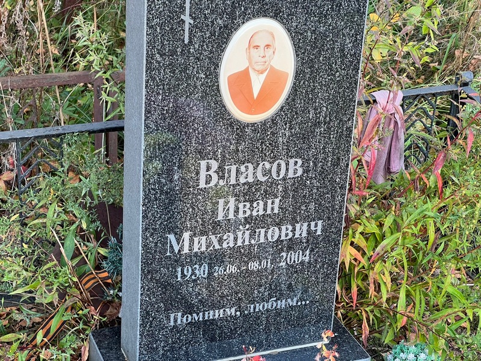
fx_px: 1070
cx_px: 240
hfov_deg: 25.3
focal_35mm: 77
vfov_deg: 19.1
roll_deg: -1.0
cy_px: 180
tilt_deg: -26.9
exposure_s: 1/99
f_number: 2.8
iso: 100
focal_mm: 9
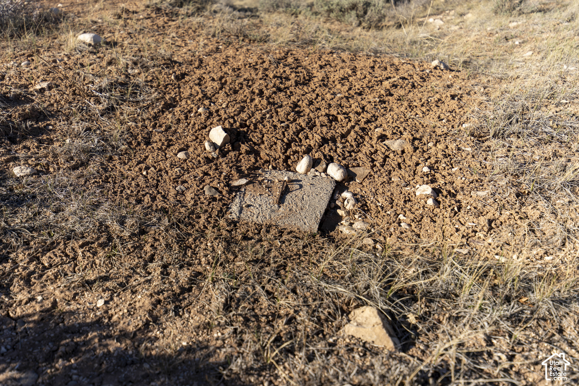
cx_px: 290
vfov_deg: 43.6
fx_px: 482
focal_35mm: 30
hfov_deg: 61.9
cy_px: 193
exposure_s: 1/2500
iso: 100
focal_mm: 30
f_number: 2.8
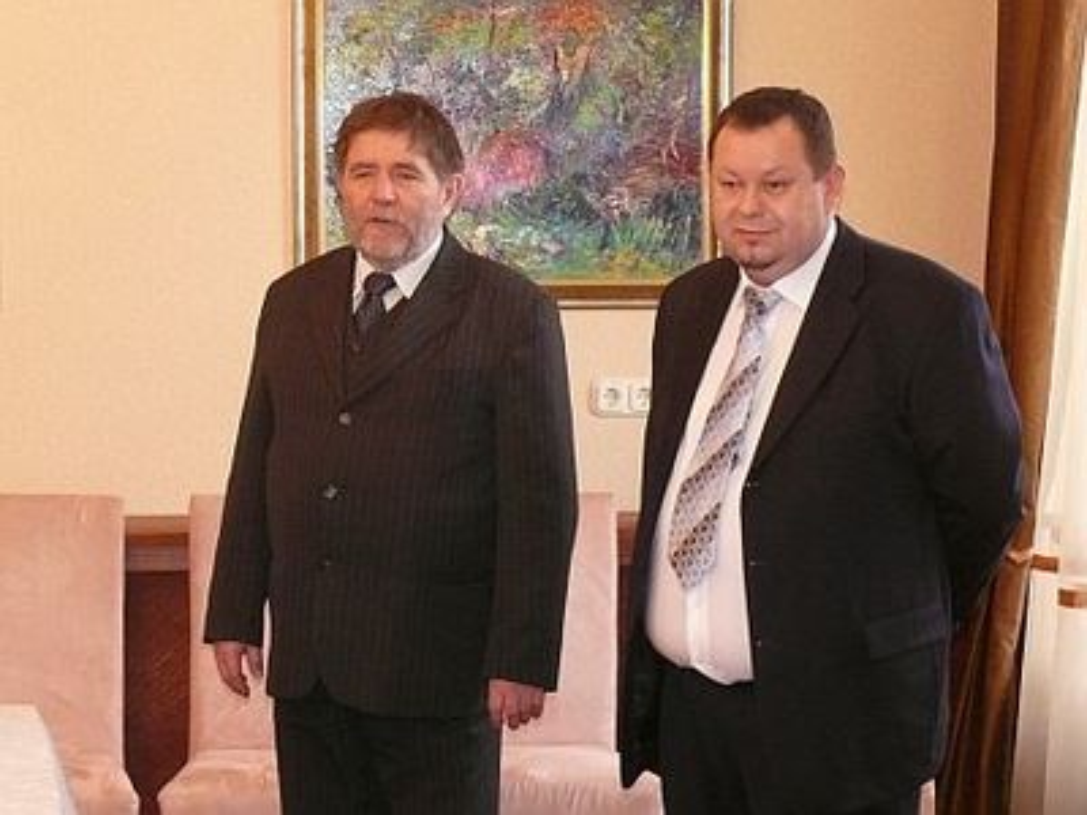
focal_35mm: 82
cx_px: 544
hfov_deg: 23.8
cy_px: 408
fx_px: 2575
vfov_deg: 18.0
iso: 400
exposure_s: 1/30
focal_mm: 12
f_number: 3.2
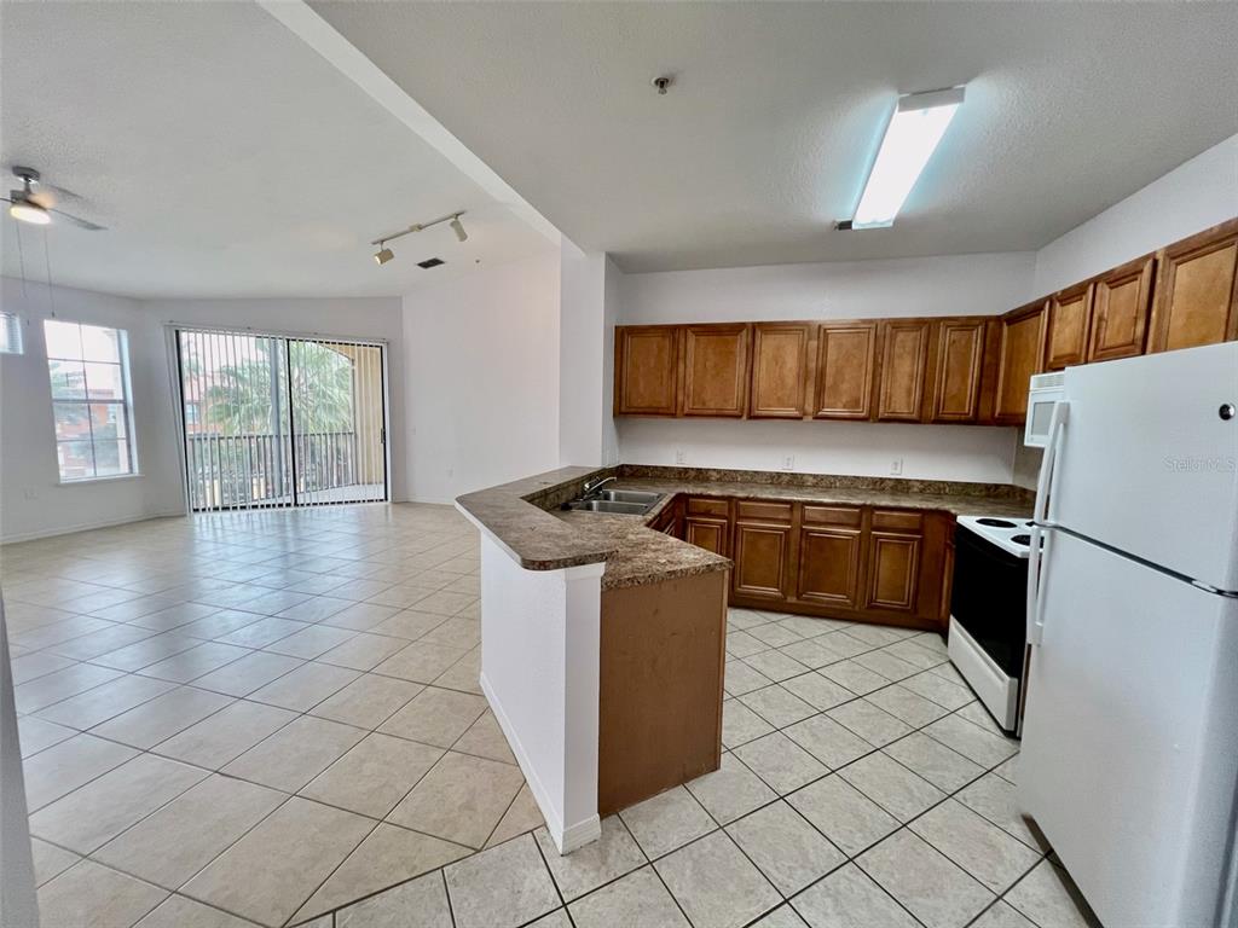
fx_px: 465
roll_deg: -0.4
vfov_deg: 89.9
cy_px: 464
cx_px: 619
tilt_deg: -6.5
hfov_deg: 106.2
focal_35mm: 13
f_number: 1.8
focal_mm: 1.57
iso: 125
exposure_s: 1/120
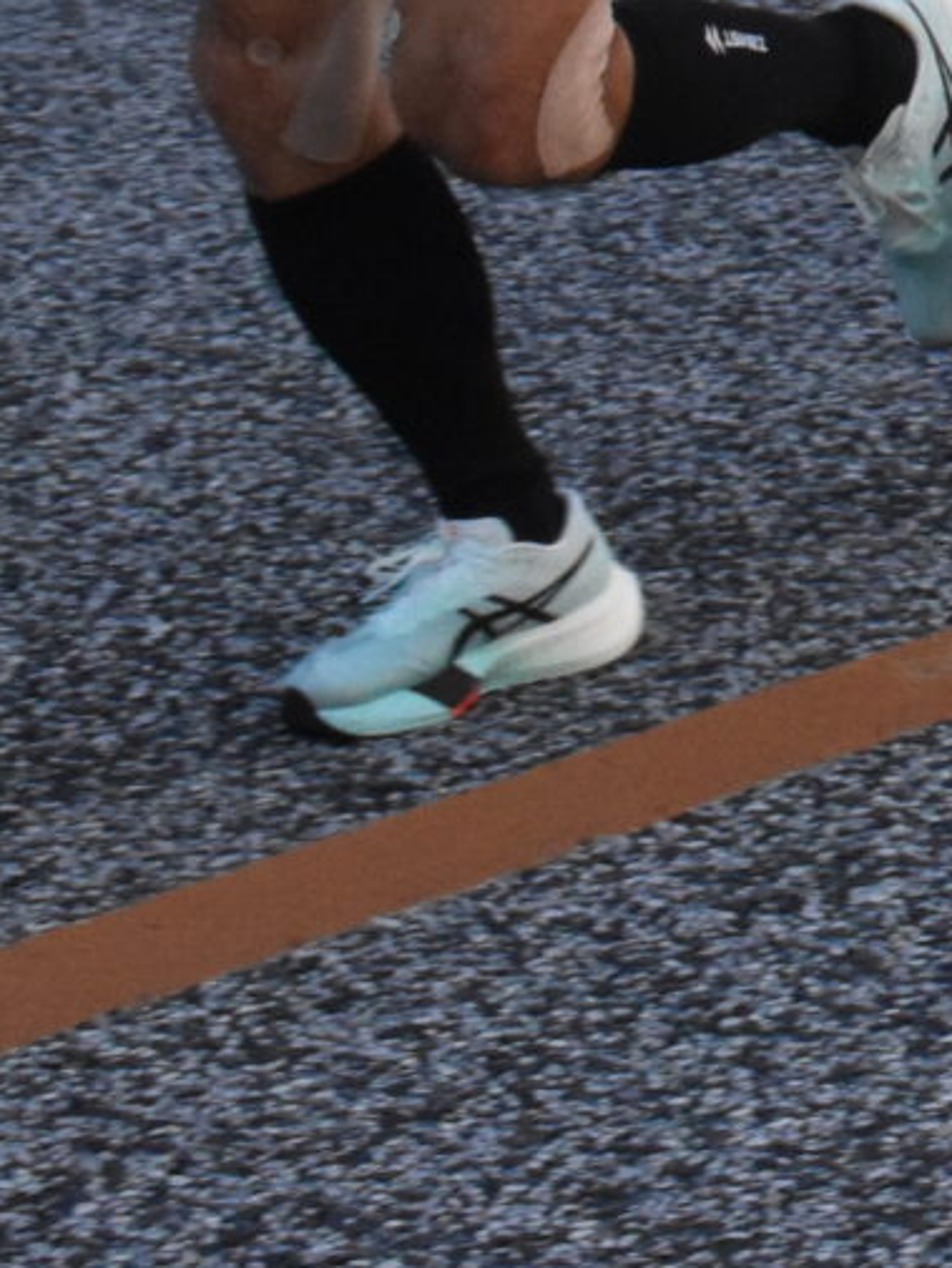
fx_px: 7237
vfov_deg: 9.6
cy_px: -812
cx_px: 2487
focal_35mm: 197
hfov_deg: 7.0
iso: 2500
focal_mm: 27
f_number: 13
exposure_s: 1/640
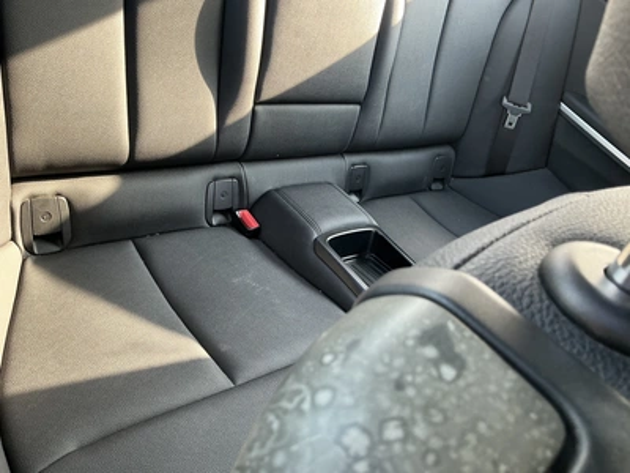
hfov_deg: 63.4
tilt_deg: -39.4
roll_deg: -31.4
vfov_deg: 49.7
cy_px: 236
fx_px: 510
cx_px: 315
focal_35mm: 28
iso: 64
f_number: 1.8
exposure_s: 1/79
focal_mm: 3
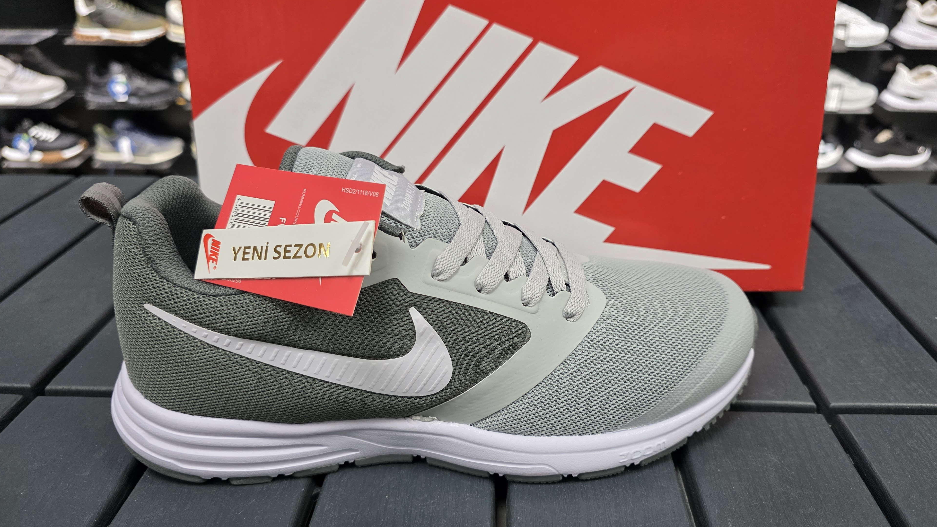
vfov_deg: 44.4
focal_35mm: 26
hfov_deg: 71.9
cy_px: 280
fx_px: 646
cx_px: 483
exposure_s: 1/100
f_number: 1.7
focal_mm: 6.3
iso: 160
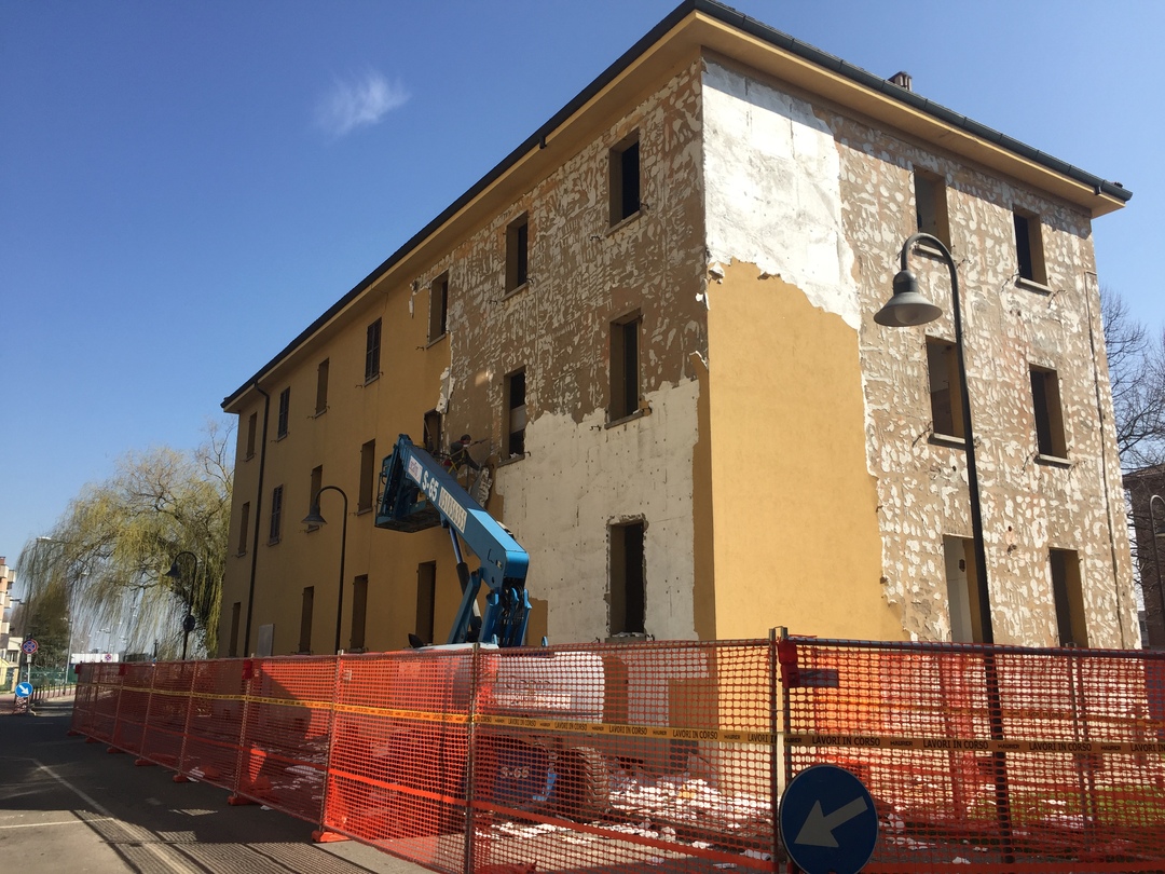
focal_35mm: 29
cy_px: 437
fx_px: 976
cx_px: 582
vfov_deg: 48.2
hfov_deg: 61.7
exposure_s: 1/1582
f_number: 2.2
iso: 32
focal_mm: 4.15
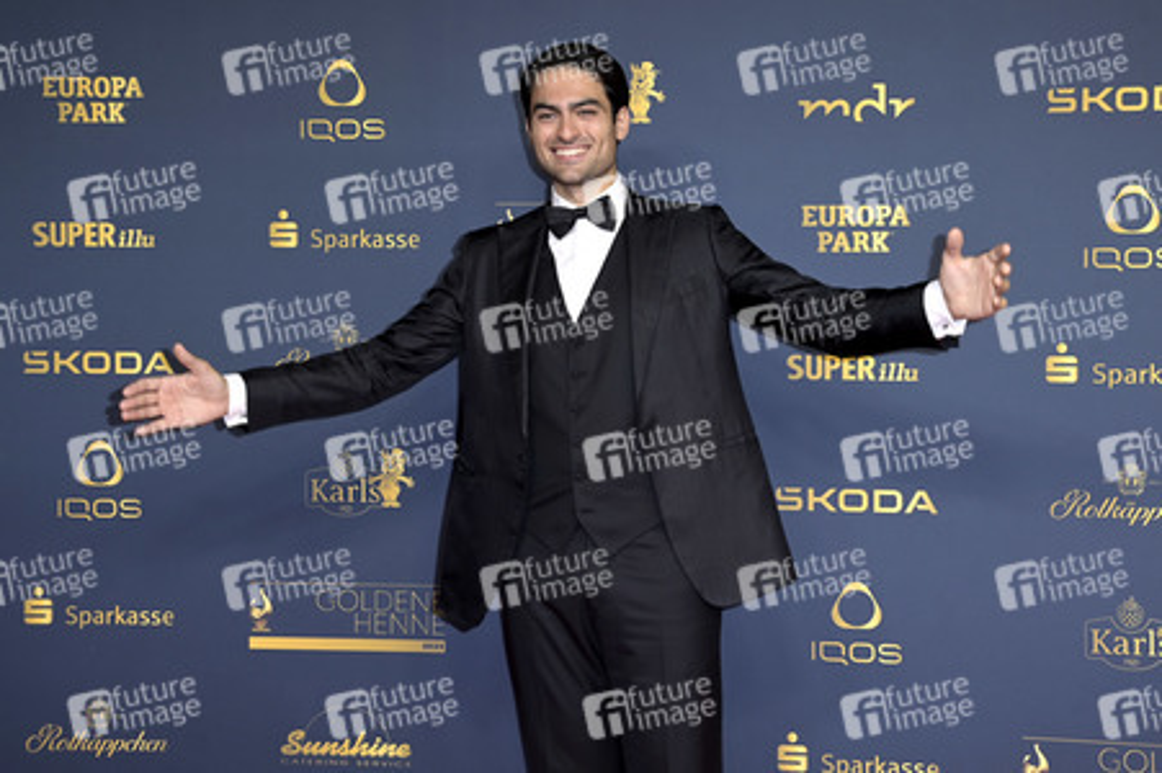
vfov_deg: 27.0
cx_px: 581
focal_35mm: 50
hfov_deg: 39.6
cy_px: 386
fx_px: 1613
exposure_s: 1/200
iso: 640
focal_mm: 50
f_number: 5.6
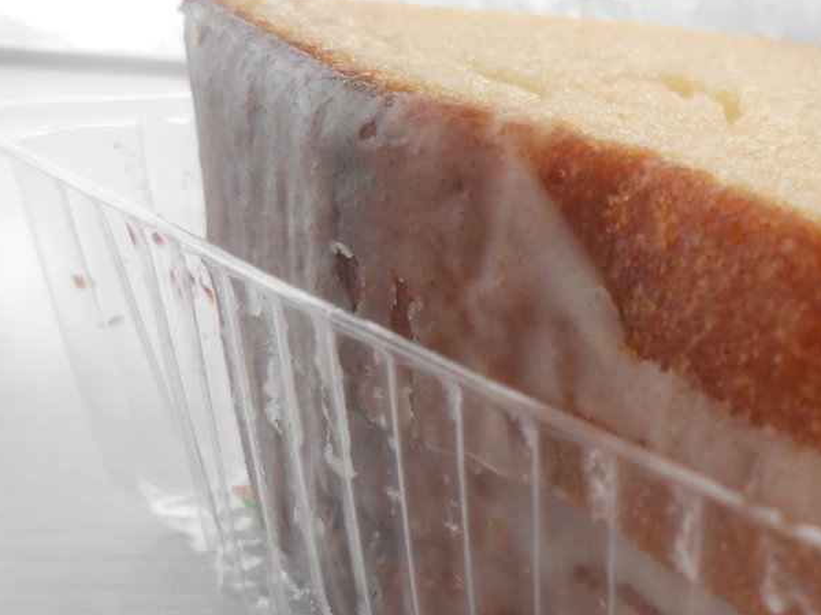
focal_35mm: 52
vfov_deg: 27.7
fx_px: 1233
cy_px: 444
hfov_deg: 34.5
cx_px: 759
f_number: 3.5
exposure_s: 1/50
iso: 80
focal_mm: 4.6
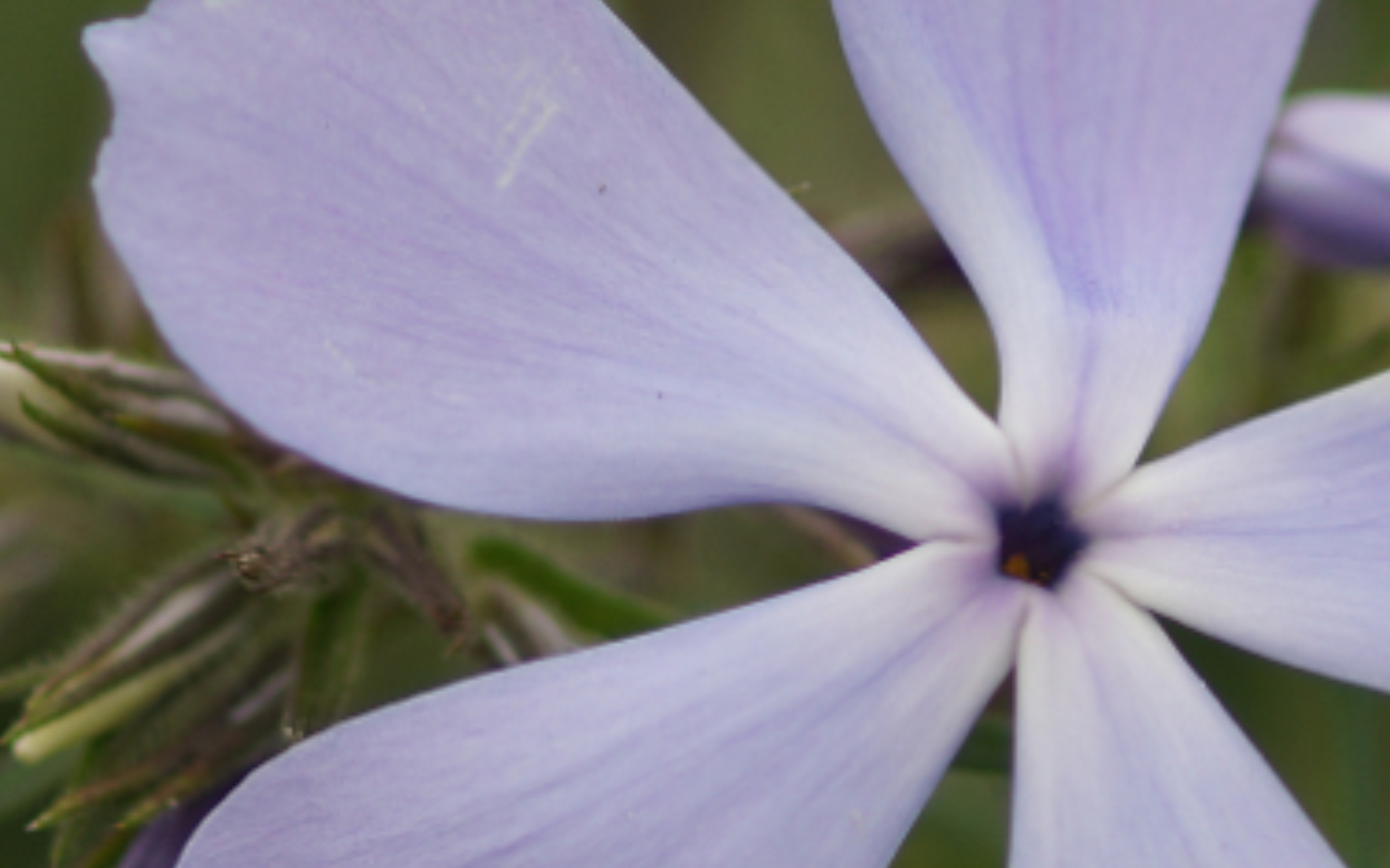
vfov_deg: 2.7
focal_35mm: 488
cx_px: 1006
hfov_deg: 4.3
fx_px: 18486
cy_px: 687
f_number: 2.8
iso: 100
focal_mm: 100
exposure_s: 1/320
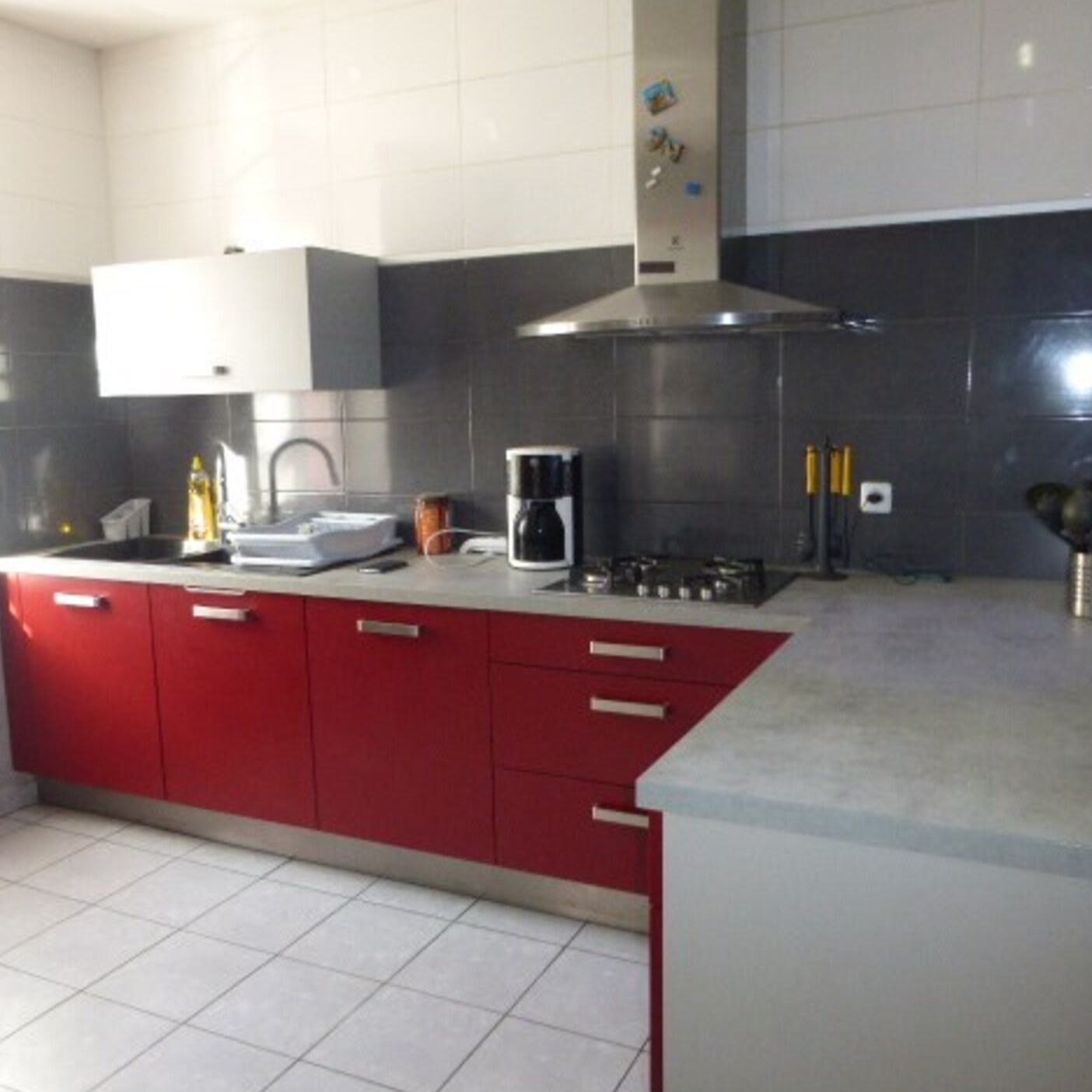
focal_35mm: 29
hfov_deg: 55.6
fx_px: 1035
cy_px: 555
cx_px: 541
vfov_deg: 55.6
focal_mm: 4.3
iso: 400
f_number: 3.3
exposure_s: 1/60
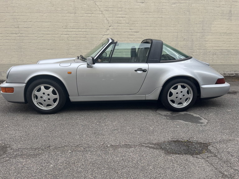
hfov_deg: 67.3
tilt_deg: -14.5
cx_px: 120
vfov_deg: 53.1
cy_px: 90
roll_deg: +0.0
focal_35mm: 26
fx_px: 180
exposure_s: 1/1252
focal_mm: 5.1
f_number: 1.6
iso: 50
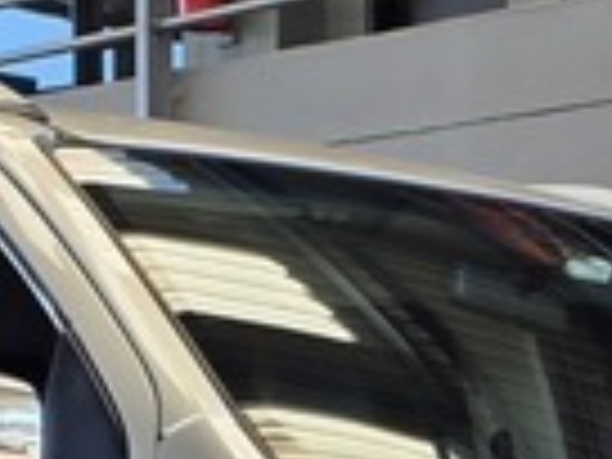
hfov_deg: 11.2
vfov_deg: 8.2
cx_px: 788
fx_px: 3059
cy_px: 909
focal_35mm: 173
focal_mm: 6.25
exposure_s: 1/62
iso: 12
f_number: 1.7
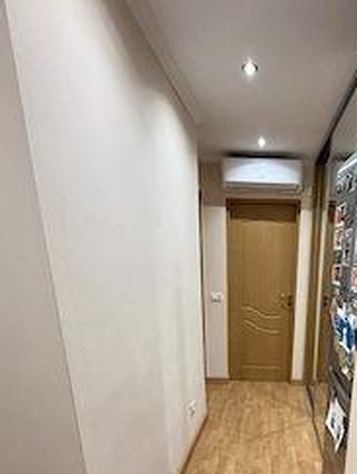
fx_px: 315
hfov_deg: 56.0
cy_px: 353
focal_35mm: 23
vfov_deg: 69.2
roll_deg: -1.9
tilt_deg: -15.4
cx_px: 269
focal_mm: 2.22
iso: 200
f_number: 2.2
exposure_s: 1/50
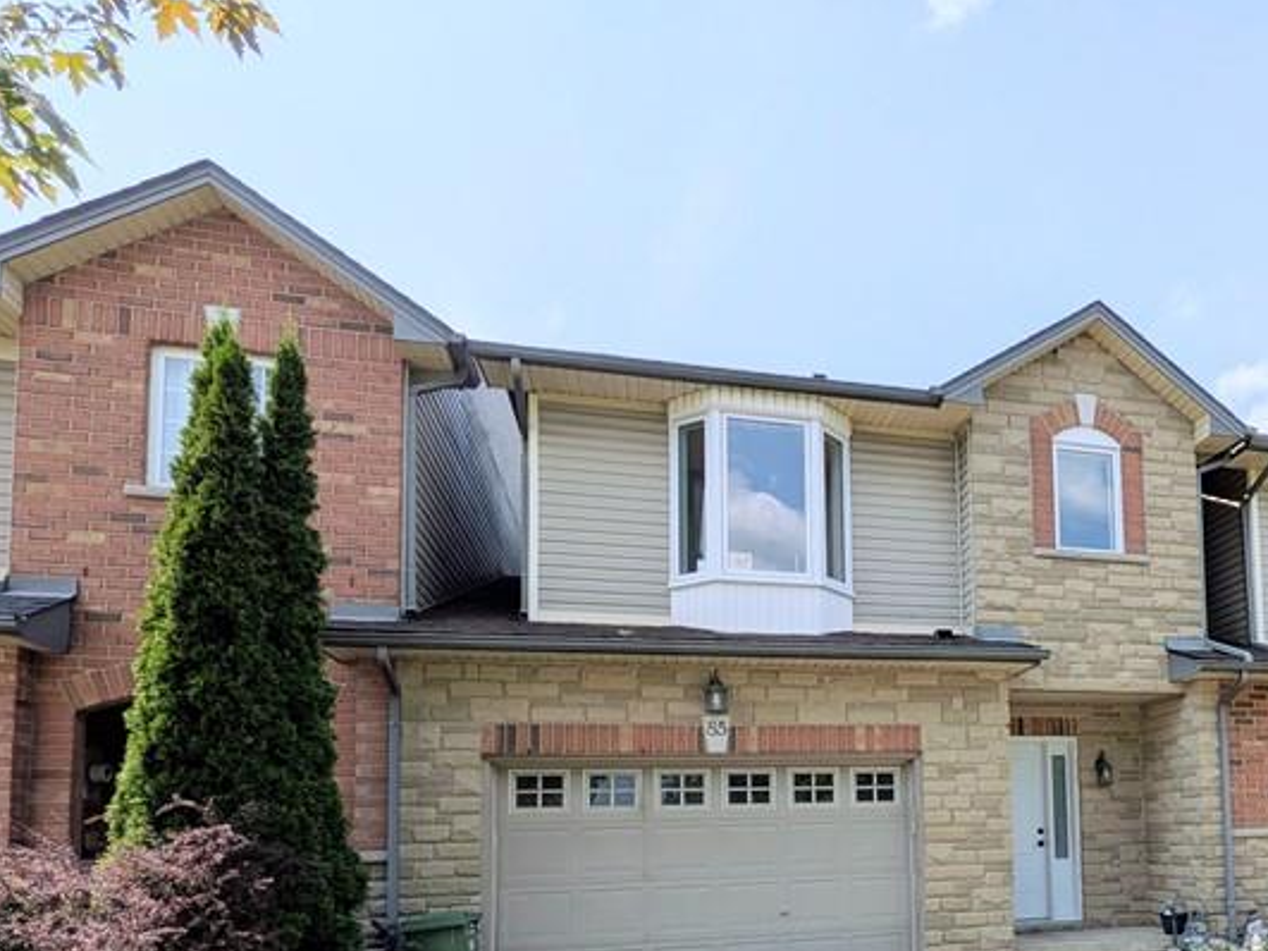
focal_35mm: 27
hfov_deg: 61.3
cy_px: 760
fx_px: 989
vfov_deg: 48.5
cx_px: 967
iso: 52
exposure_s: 1/2347
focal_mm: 1.85
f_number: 2.2
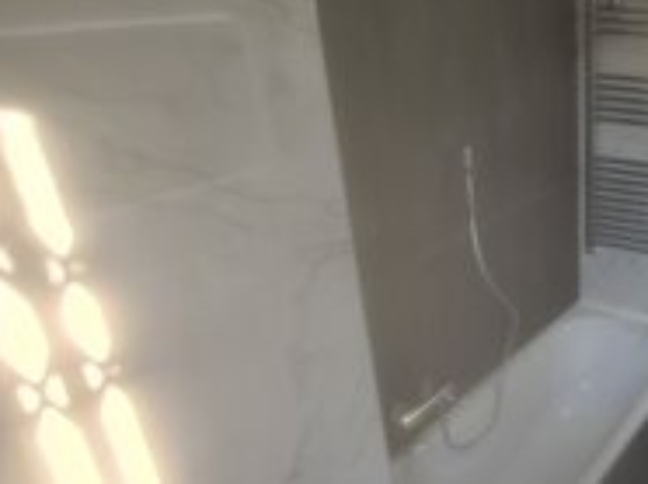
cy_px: 265
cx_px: 591
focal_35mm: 32
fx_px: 598
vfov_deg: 44.0
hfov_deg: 50.1
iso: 80
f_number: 2.2
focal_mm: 2.22
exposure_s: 1/50
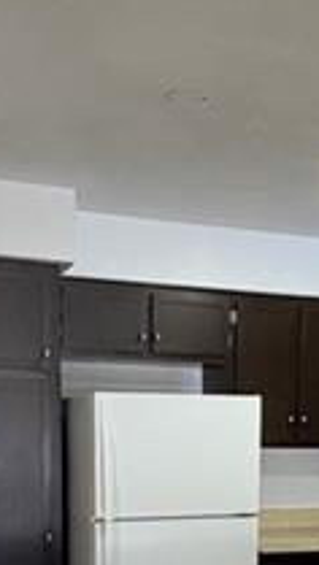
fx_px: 840
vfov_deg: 34.6
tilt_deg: -6.0
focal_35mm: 56
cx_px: 224
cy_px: 530
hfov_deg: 21.4
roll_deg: -0.7
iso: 320
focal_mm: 2.22
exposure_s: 1/60
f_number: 2.2
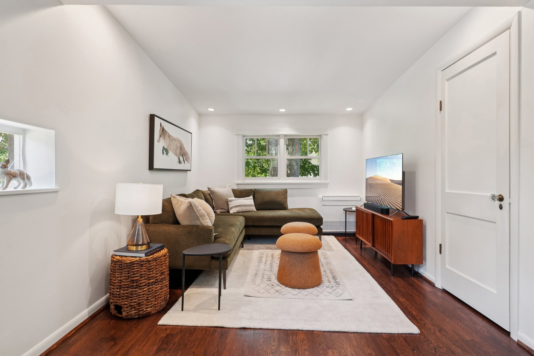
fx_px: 245
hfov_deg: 95.0
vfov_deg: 72.0
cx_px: 267
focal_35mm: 16
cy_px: 178
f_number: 8
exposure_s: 1/20
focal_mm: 11
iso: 500
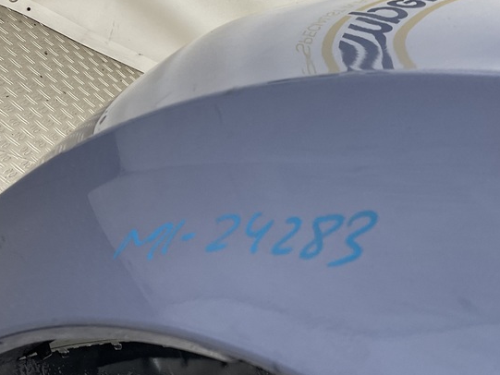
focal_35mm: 54
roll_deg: -41.9
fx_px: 780
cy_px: 227
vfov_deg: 27.0
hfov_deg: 35.4
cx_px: 195
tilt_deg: -23.4
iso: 40
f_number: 1.8
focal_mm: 3
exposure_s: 1/120
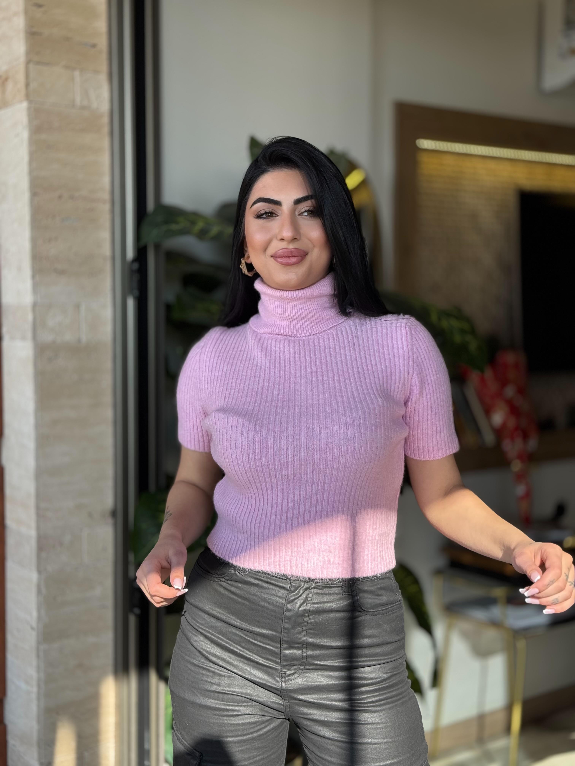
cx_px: 288
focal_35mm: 48
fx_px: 1063
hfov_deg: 30.3
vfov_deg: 39.7
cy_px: 383
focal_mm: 6.76
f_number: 1.78
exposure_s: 1/298
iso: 64
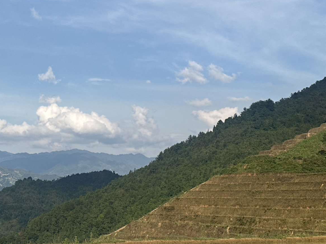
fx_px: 781
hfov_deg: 23.4
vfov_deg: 17.8
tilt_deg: +4.1
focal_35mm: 83
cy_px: 141
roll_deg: -0.6
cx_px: 95
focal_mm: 6.86
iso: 64
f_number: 1.78
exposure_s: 1/4367
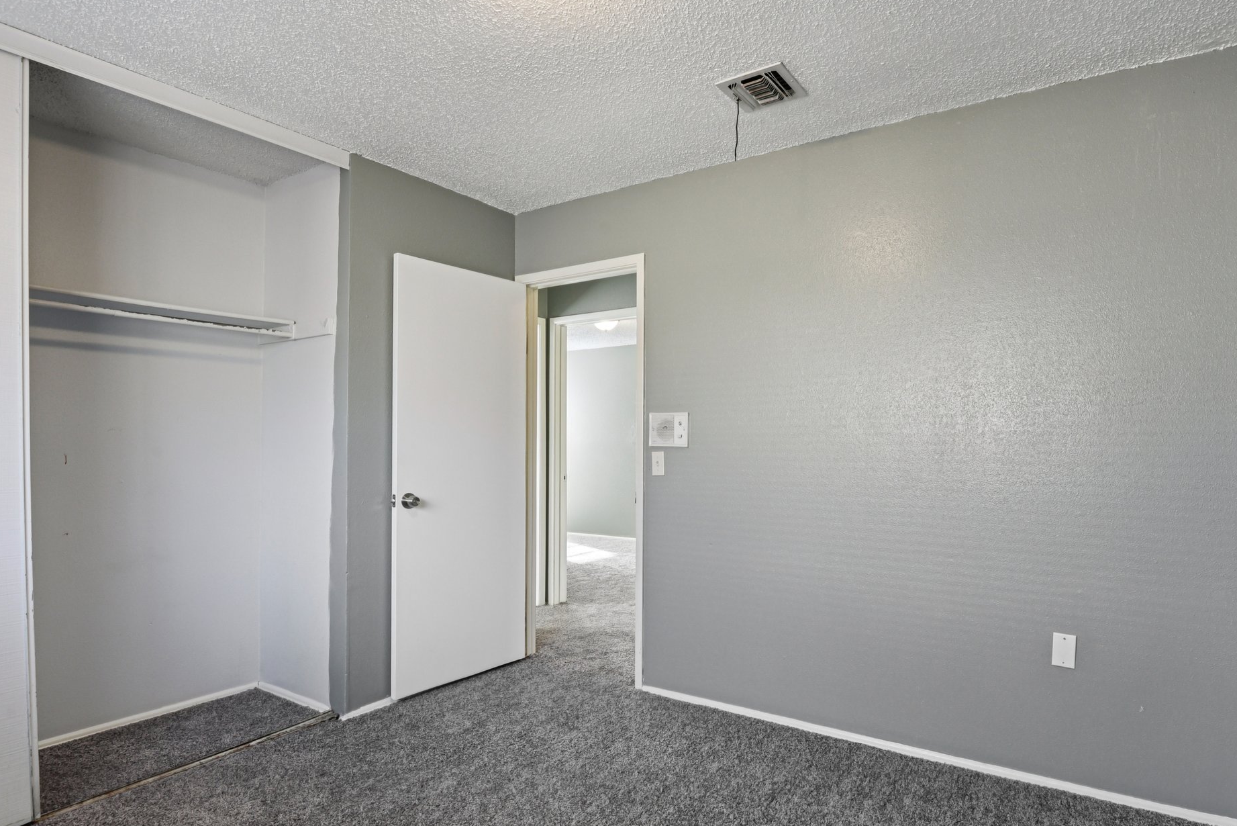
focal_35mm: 20
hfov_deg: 83.8
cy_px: 452
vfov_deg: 61.9
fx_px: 687
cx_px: 674
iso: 1100
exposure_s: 1/20
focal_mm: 18
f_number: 8
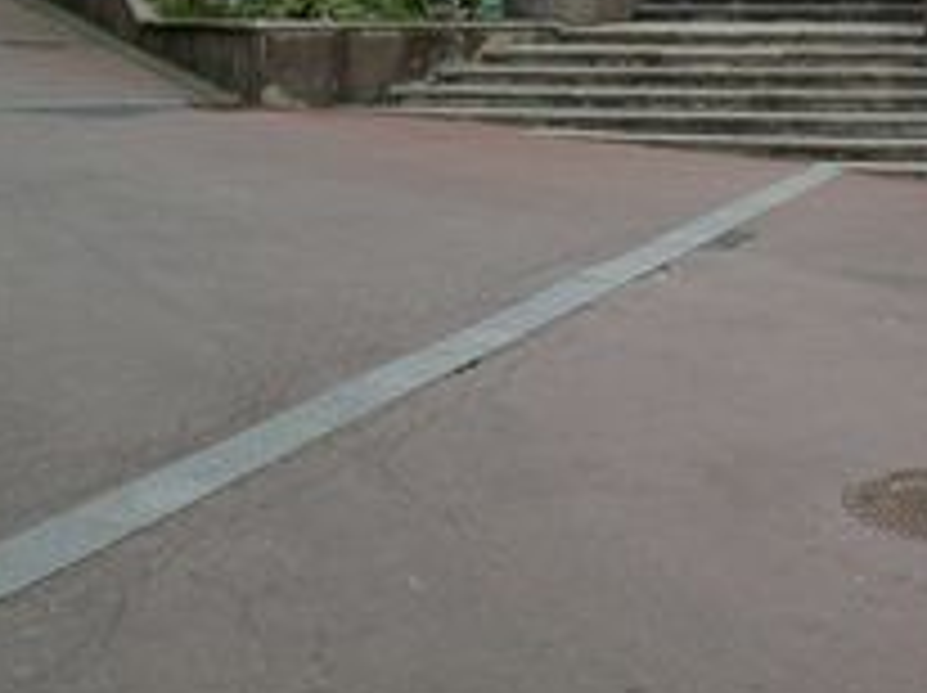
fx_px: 1792
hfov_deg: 27.5
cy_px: -146
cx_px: 909
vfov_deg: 20.4
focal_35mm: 67
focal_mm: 4.7
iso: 64
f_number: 3.5
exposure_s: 1/113
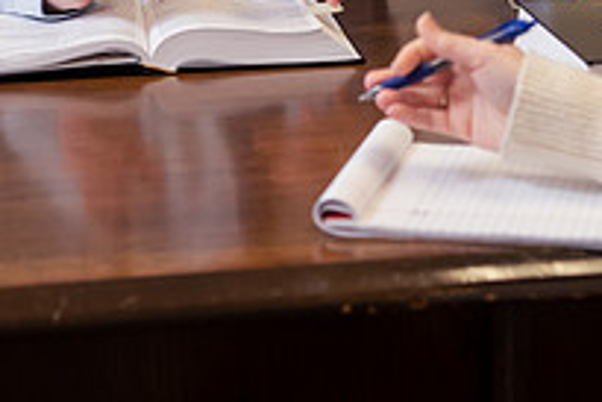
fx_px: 2276
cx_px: 311
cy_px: -98
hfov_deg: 15.1
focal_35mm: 136
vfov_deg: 9.9
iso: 1000
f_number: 3.5
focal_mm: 48
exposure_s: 1/160
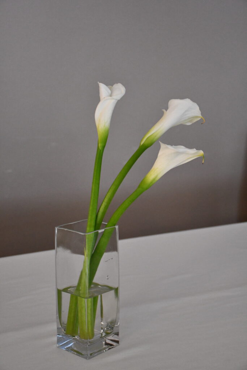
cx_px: 124
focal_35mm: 67
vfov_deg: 30.1
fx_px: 689
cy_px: 185
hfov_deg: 20.3
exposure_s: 1/90
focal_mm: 45
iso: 3200
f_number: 4.5
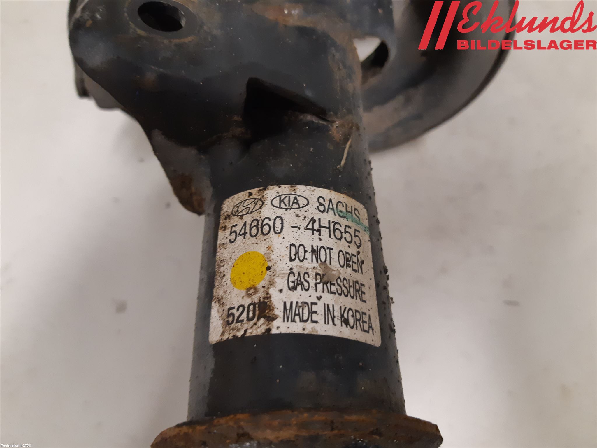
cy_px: 224
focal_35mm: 26
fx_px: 448
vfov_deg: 53.1
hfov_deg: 67.3
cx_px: 298
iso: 250
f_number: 1.7
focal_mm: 3.93
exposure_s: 1/50
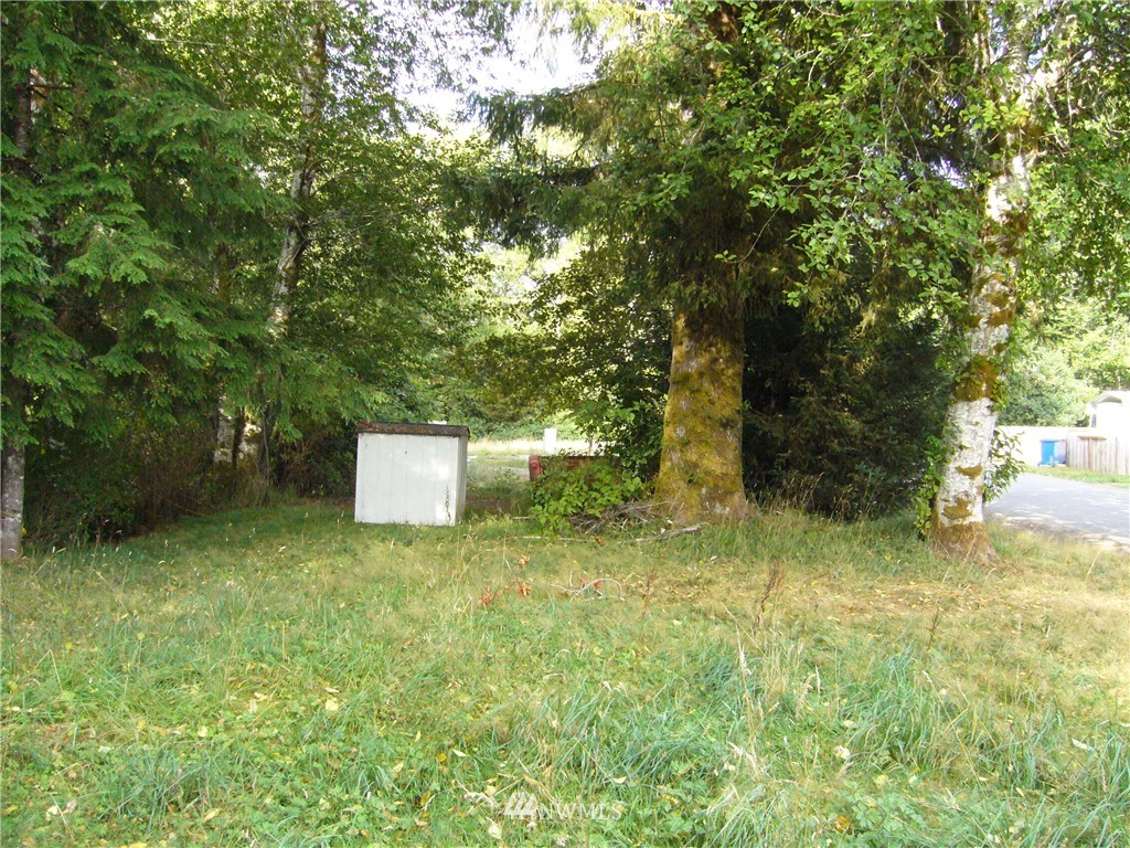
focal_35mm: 35
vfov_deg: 40.7
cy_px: 424
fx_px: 1143
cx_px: 565
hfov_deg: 52.6
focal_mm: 5.8
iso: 250
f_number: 2.8
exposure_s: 1/60
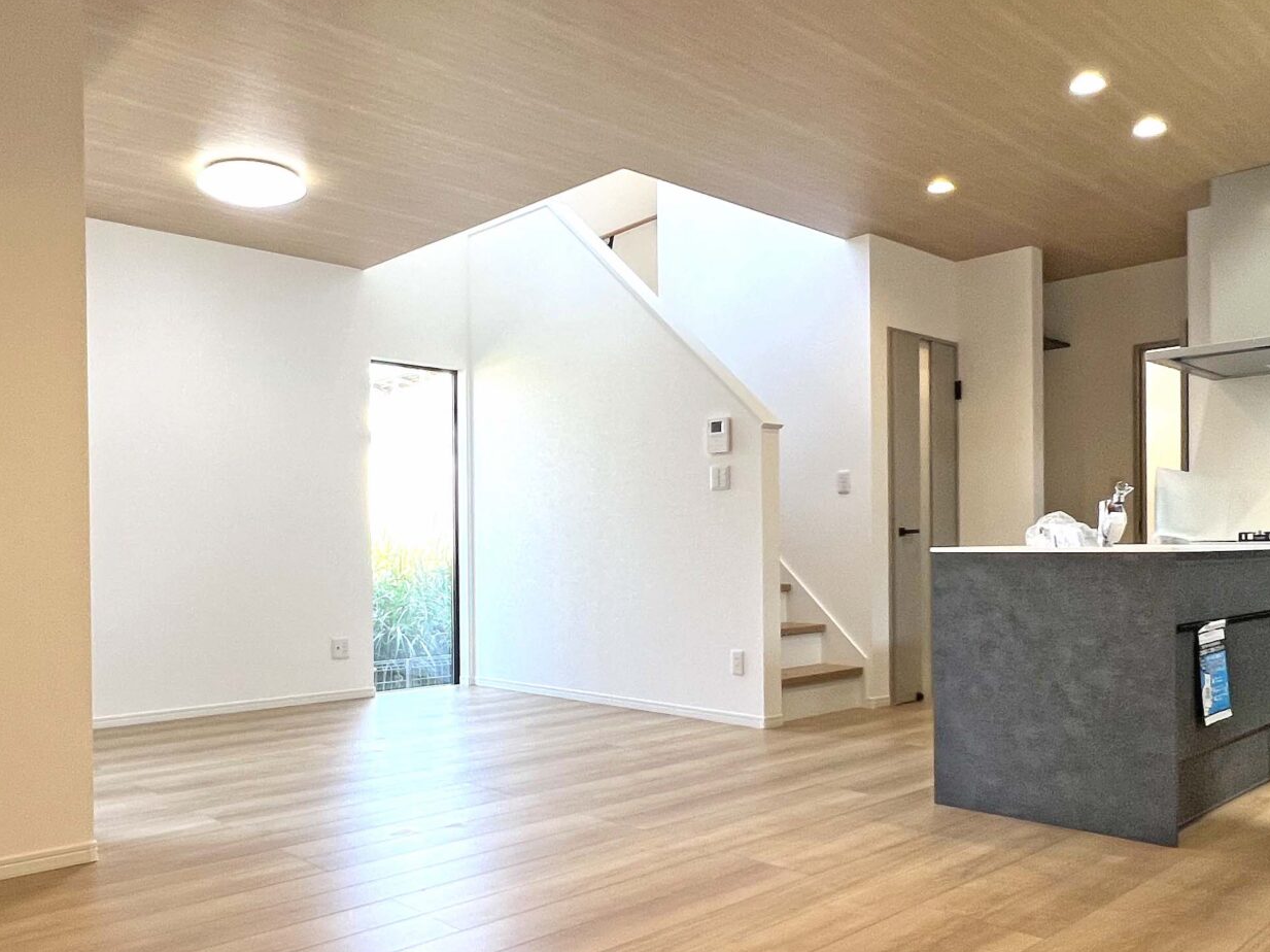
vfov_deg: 51.1
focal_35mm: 27
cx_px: 558
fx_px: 990
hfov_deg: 65.1
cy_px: 549
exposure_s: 1/100
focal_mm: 1.57
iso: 64
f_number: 1.8
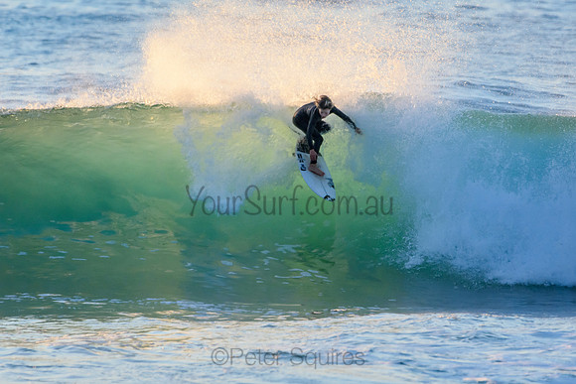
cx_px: 288
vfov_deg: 1.8
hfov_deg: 2.7
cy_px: 192
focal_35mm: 750
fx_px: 12002
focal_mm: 500
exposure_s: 1/1600
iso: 1100
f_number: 5.6
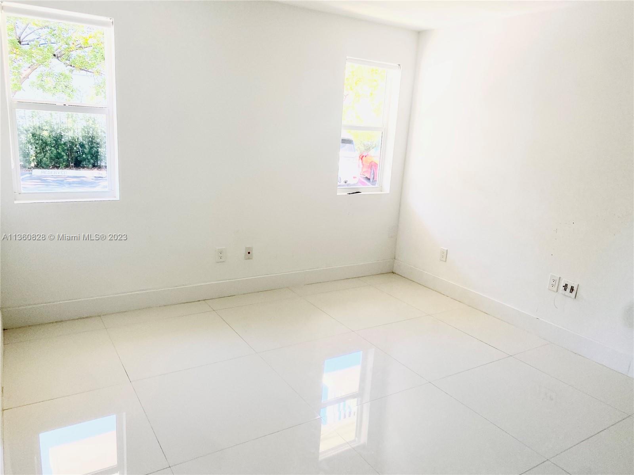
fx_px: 476
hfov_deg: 67.3
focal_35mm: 26
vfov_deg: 53.1
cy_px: 238
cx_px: 317
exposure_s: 1/120
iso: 125
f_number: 1.8
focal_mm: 4.25
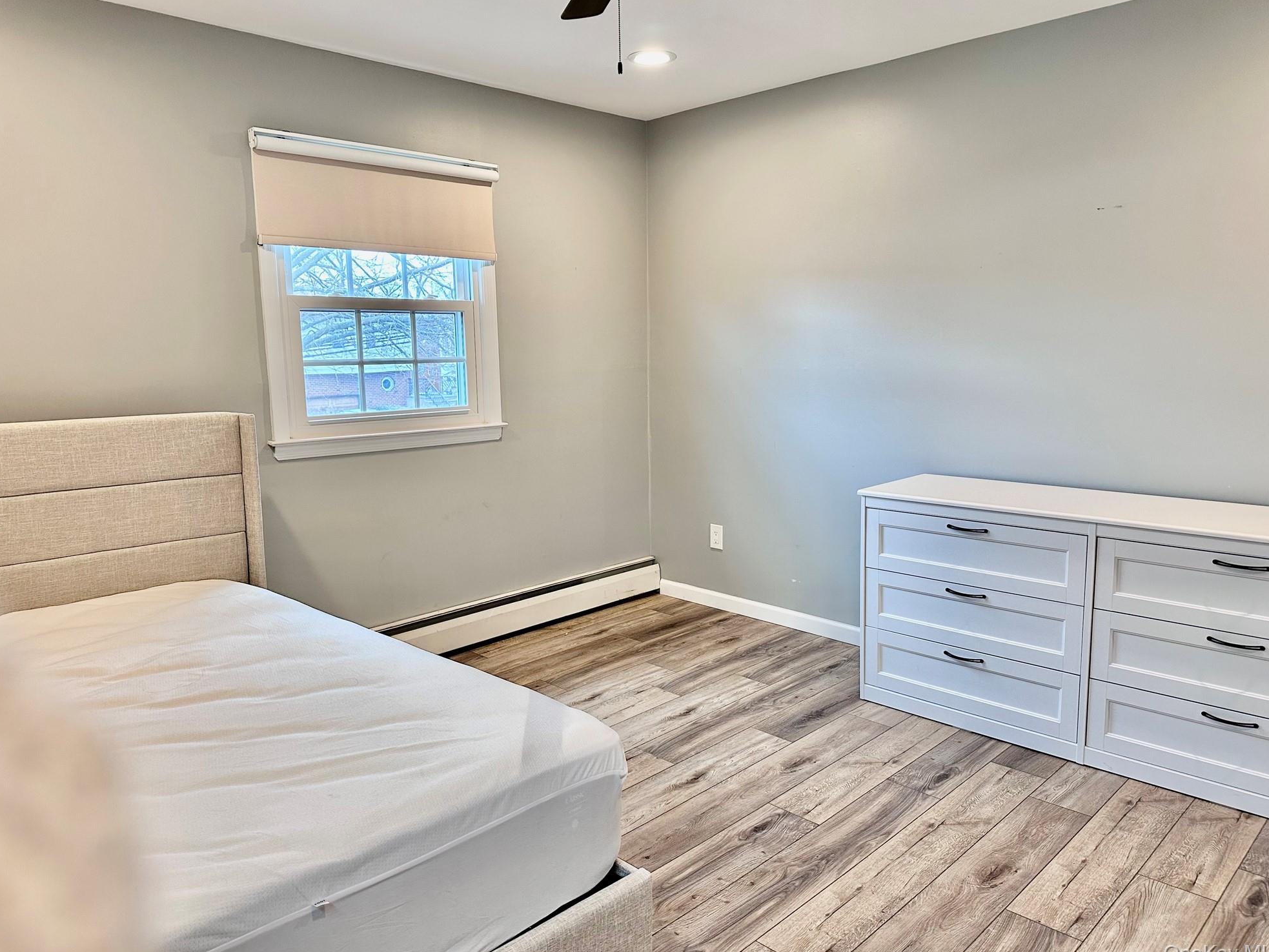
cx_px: 634
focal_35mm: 25
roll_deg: +0.8
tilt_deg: -8.2
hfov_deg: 69.4
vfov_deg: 54.9
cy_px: 472
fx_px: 917
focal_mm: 6.86
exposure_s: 1/120
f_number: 1.78
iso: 160
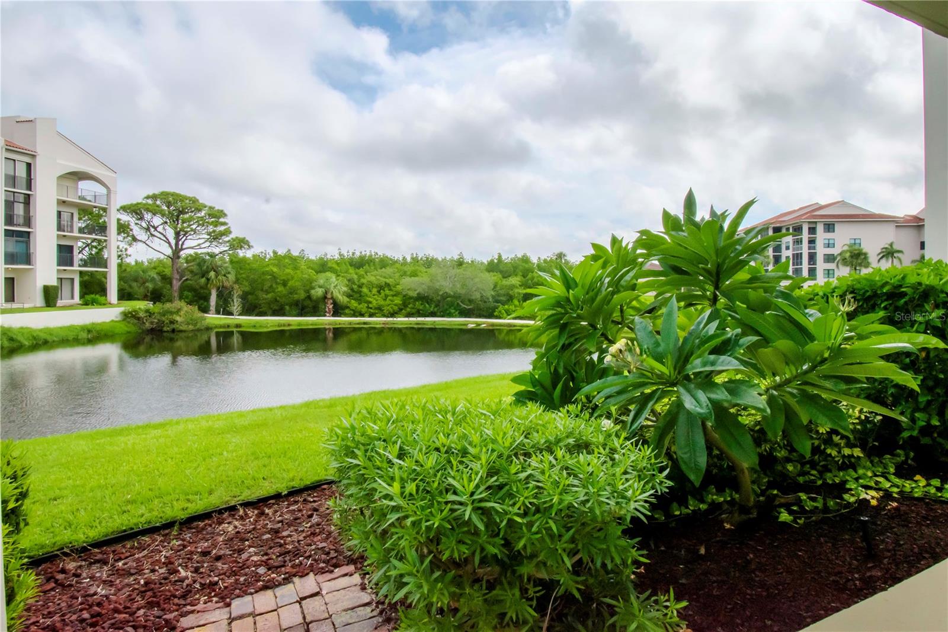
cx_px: 474
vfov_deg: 63.2
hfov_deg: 85.4
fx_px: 513
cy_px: 316
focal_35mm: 20
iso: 800
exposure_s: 1/640
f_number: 20
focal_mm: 13
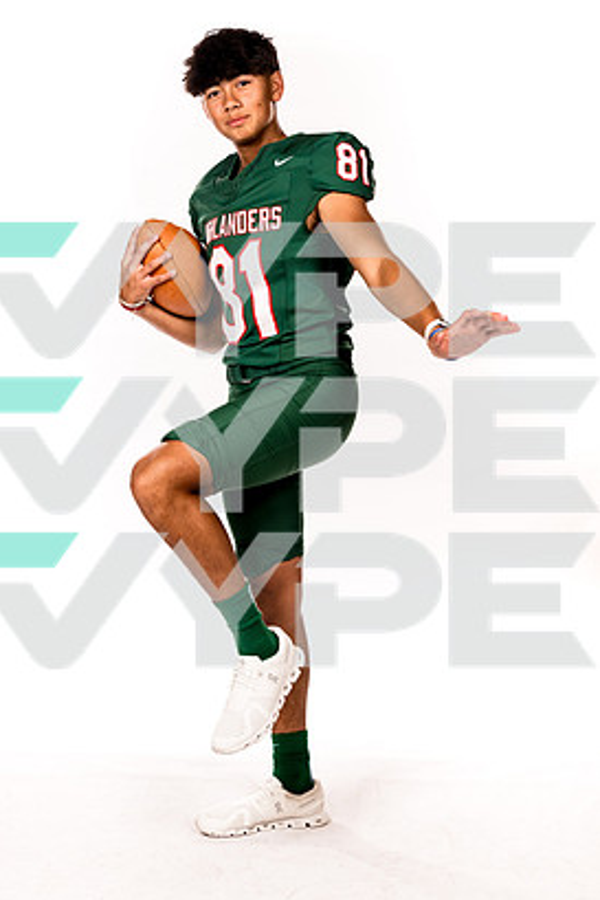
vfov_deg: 36.2
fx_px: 1374
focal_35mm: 55
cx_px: 275
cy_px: 447
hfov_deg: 24.6
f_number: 8
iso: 800
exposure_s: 1/400
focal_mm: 50
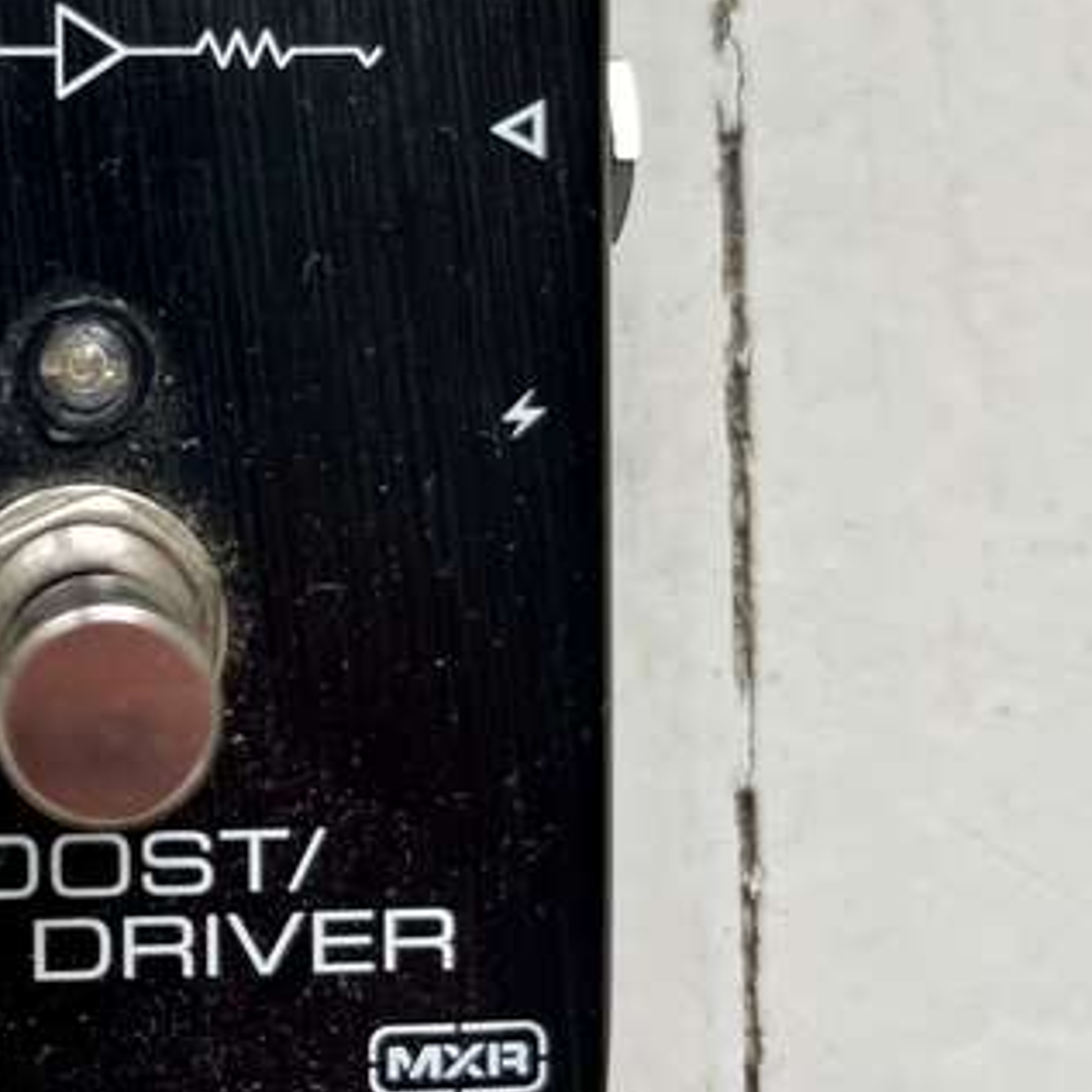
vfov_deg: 29.0
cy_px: 238
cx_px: 141
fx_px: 2070
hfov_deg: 28.6
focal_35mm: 58
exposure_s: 1/121
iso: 125
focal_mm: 5.1
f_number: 1.6
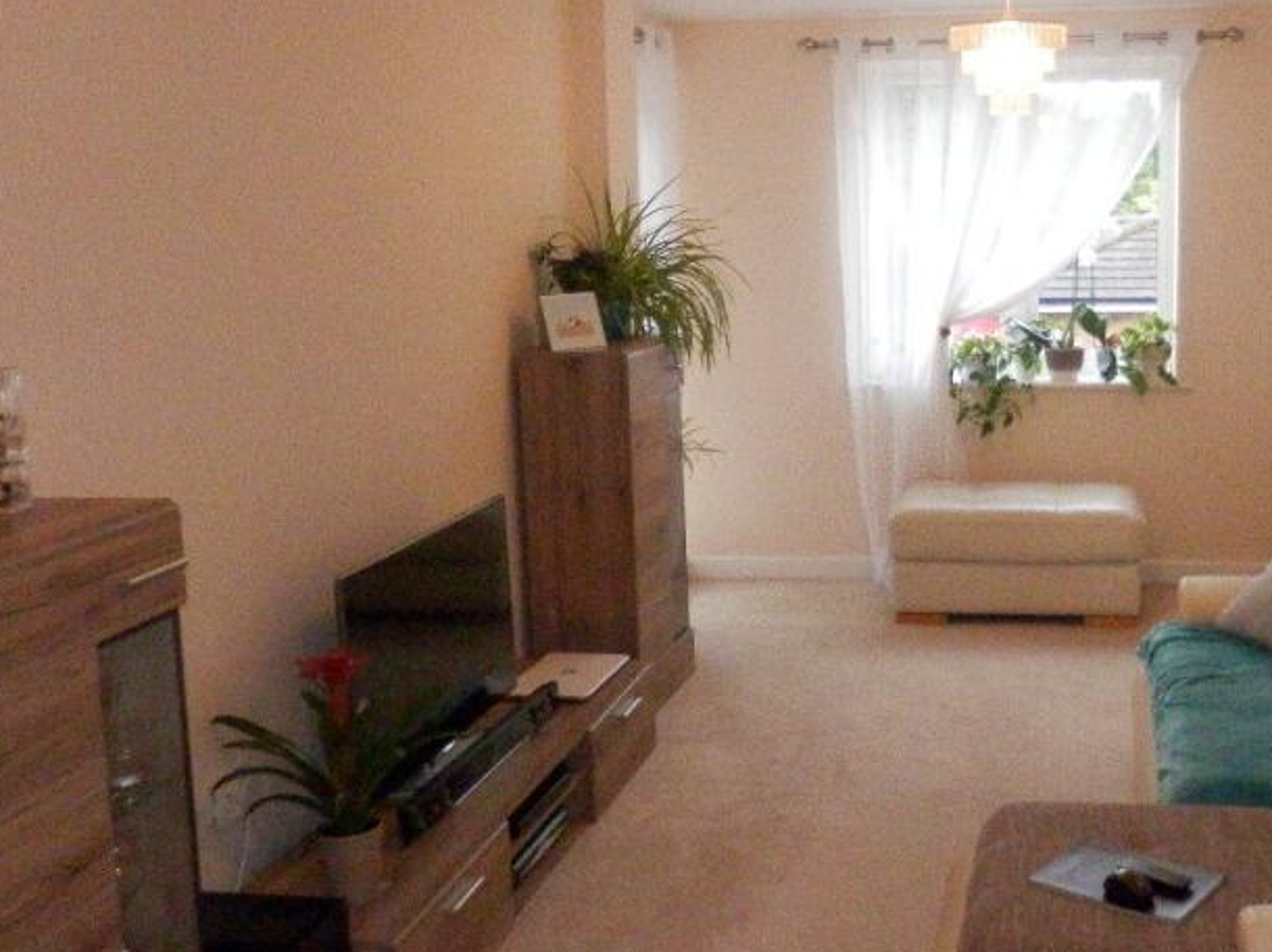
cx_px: 886
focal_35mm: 42
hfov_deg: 43.9
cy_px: 429
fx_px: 1543
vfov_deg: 34.3
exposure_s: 1/80
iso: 800
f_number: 3
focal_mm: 4.5
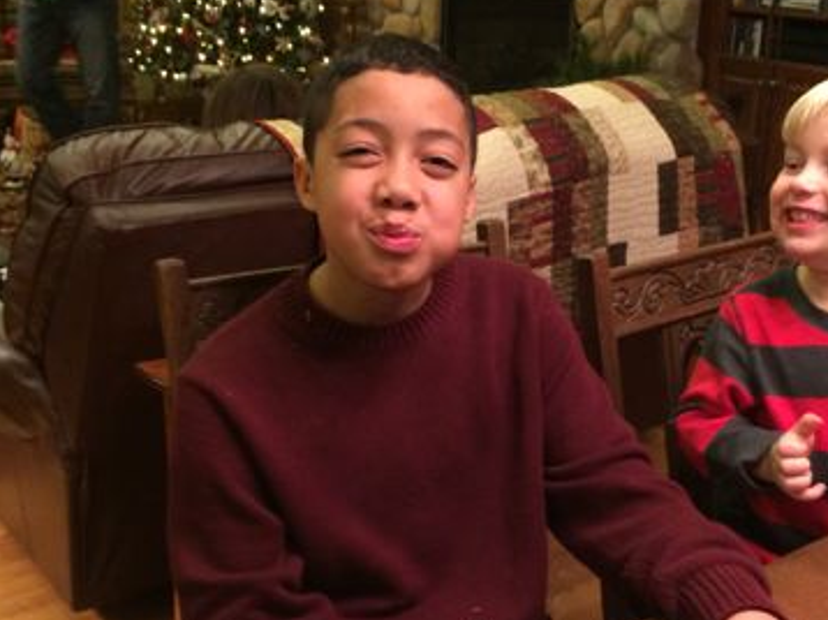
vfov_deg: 30.8
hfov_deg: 40.2
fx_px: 1123
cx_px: 518
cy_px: 362
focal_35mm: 47
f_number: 2.2
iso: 320
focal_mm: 4.15
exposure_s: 1/30
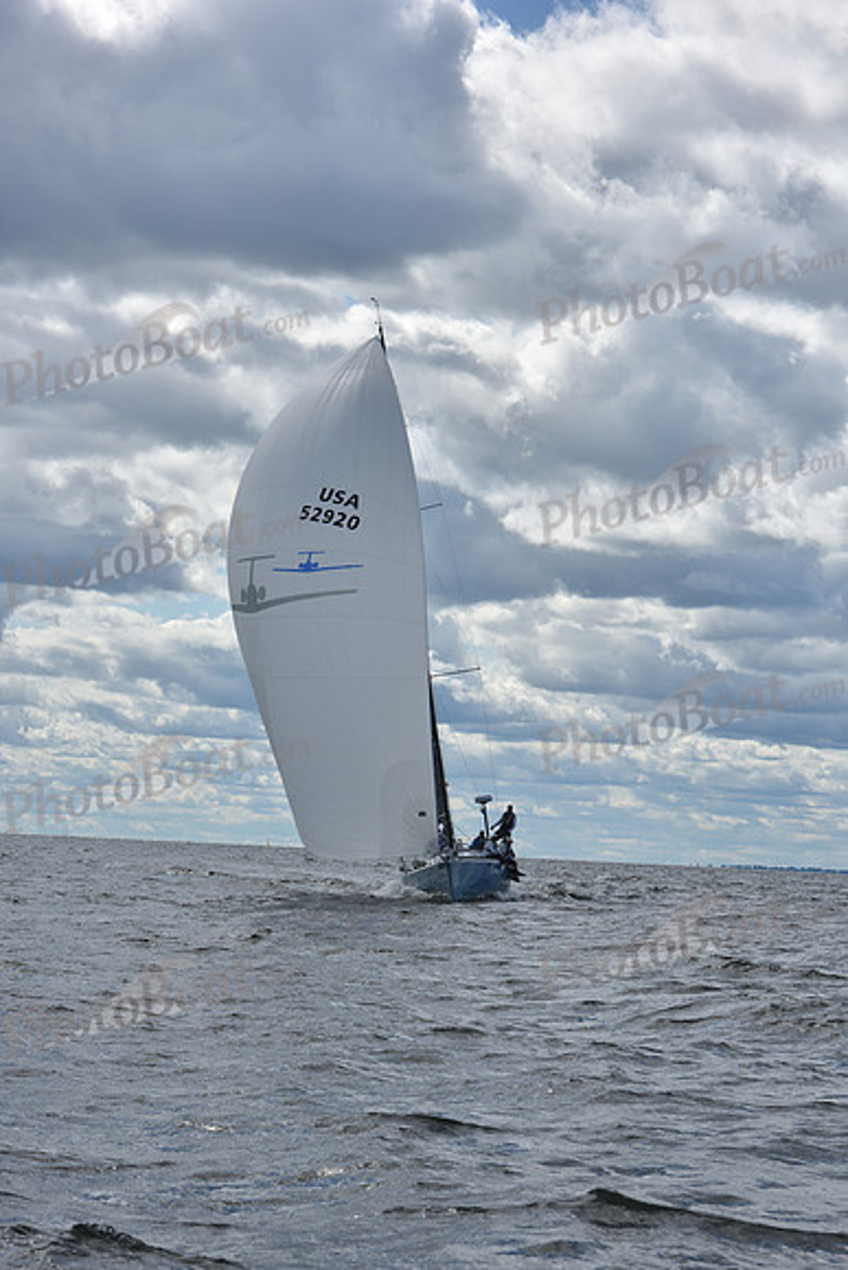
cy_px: 635
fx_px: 3354
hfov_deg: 14.4
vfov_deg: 21.5
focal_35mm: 95
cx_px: 424
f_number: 10
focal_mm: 95
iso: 250
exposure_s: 1/1000
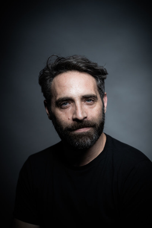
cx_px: 76
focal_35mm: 85
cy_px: 114
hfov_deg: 16.1
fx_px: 538
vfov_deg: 23.9
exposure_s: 1/250
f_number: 3.5
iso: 800
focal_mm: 85
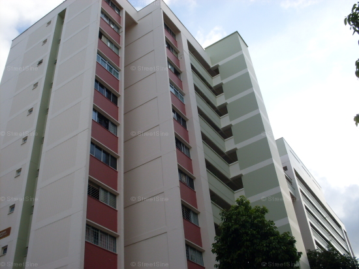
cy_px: 134
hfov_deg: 49.0
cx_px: 180
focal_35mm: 38
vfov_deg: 37.7
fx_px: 394
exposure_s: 1/125
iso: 80
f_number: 8.4
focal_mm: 6.3
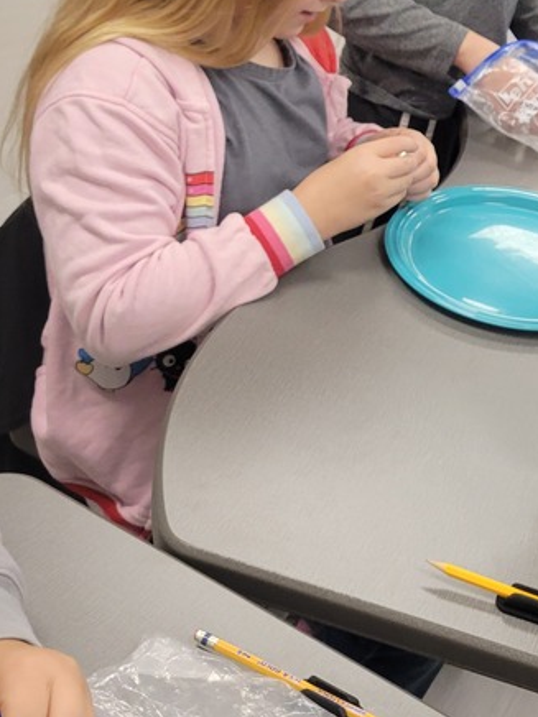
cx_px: 625
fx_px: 1264
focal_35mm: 61
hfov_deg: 22.4
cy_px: 86
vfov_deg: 30.4
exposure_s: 1/120
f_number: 1.8
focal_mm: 5.4
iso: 200
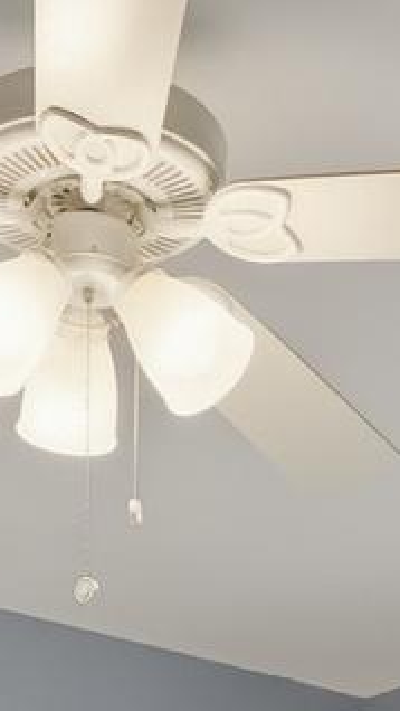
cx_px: 286
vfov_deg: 16.1
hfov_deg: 11.2
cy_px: 1346
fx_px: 2035
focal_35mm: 108
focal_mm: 16
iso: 400
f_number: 8
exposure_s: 1/20
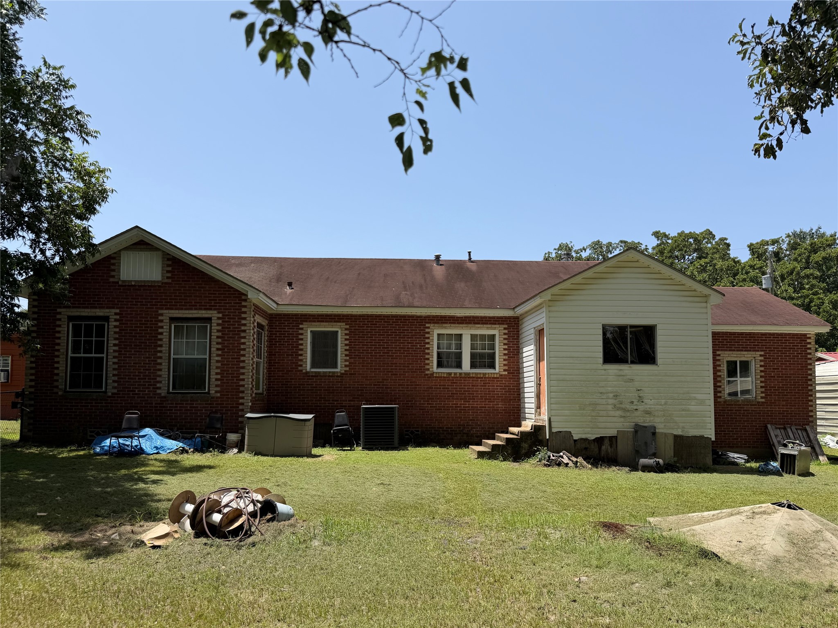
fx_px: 581
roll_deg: +0.4
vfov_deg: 56.8
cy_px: 314
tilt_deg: +8.4
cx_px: 419
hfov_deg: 71.6
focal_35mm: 24
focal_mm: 6.76
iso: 80
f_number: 1.78
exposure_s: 1/3759
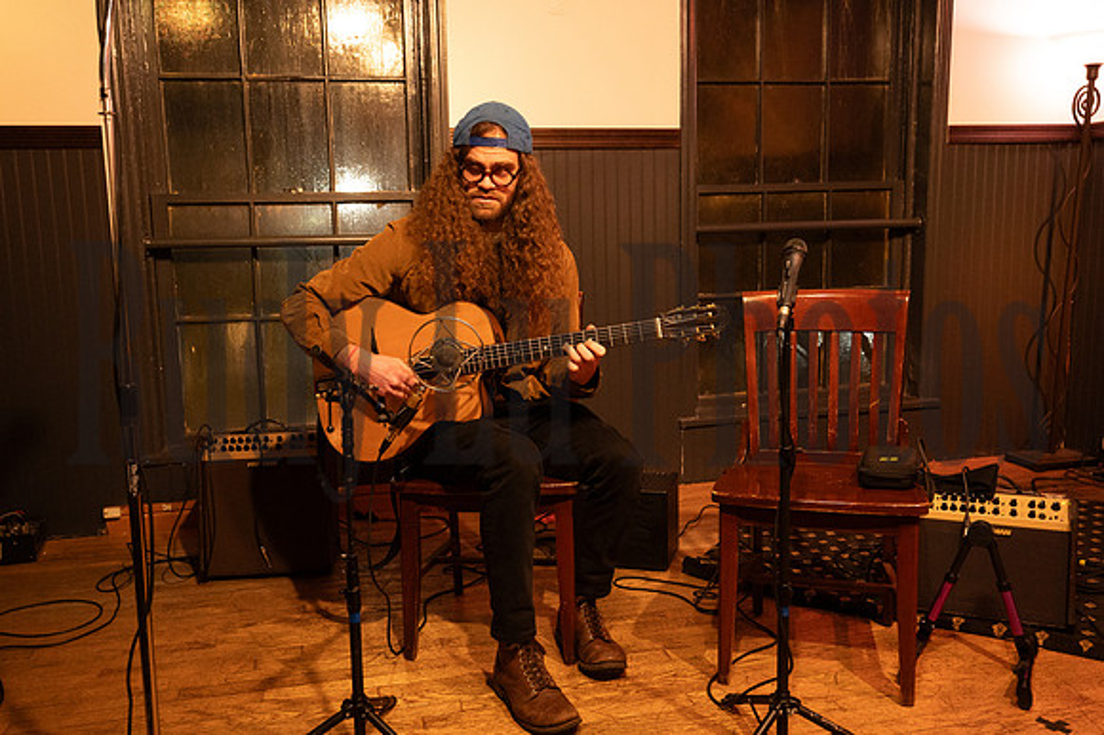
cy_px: 368
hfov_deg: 60.3
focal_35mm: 31
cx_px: 552
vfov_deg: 42.3
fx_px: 950
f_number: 4
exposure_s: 1/80
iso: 6400
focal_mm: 31
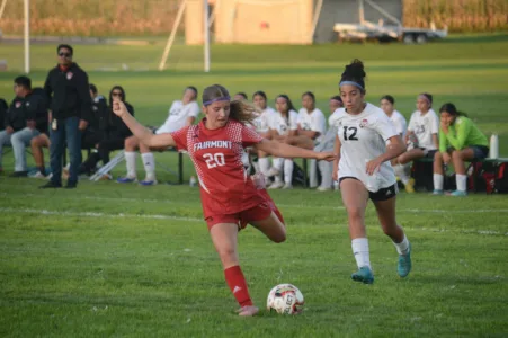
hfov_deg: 7.4
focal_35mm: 278
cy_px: 169
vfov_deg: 4.9
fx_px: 3913
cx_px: 254
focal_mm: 185
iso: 1600
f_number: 5
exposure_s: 1/1000
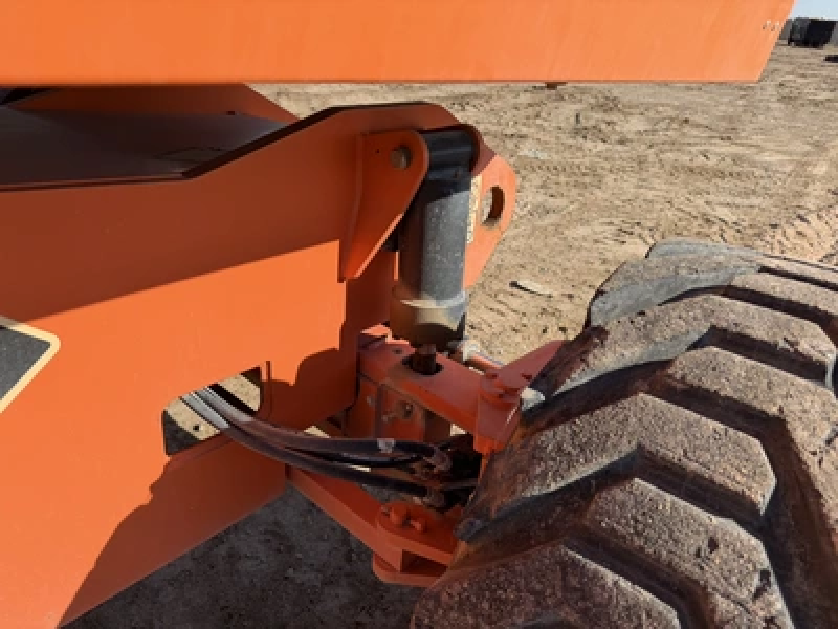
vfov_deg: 56.8
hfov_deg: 71.6
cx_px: 419
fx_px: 581
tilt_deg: -27.1
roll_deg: -7.4
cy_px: 314
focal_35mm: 24
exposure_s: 1/3584
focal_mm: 6.76
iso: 80
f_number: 1.78
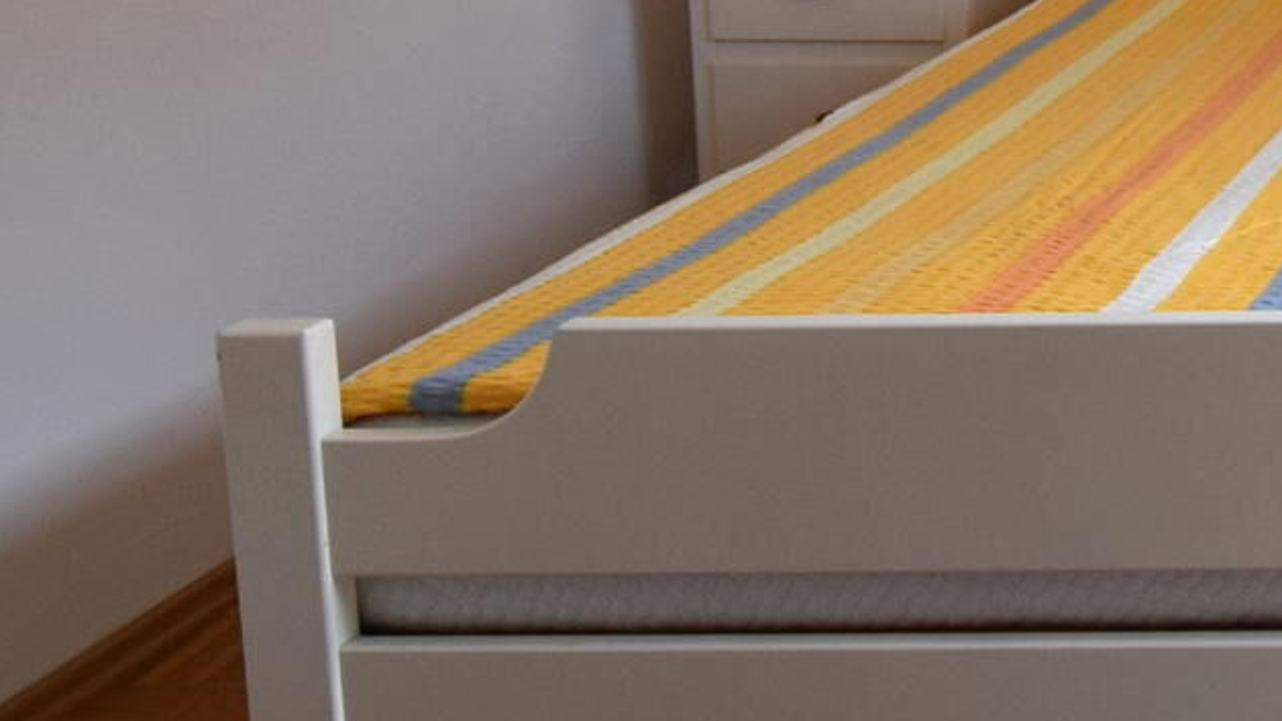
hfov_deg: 28.3
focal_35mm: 60
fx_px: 2040
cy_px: -234
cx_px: 1694
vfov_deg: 18.6
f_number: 6.3
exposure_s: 1/125
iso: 400
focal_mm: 10
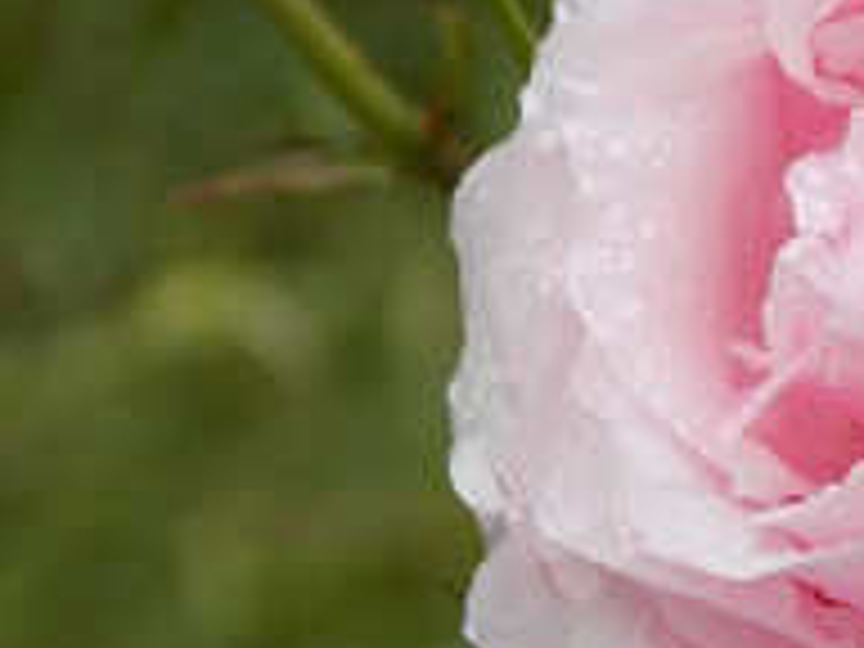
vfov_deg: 2.3
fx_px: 16149
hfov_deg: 3.1
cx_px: 1030
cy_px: 256
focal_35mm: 647
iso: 80
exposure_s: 1/50
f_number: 5.7
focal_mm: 46
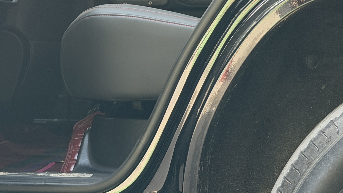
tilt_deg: +5.4
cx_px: 77
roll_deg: +0.1
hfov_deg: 18.5
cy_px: -51
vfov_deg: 10.3
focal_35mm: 115
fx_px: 1046
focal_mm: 6.76
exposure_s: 1/60
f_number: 1.78
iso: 200
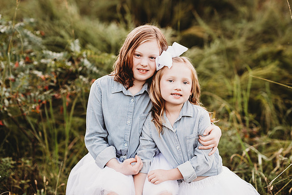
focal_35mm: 85
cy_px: 98
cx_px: 146
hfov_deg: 23.9
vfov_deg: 16.1
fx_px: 690
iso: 125
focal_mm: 85
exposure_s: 1/200
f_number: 2.2
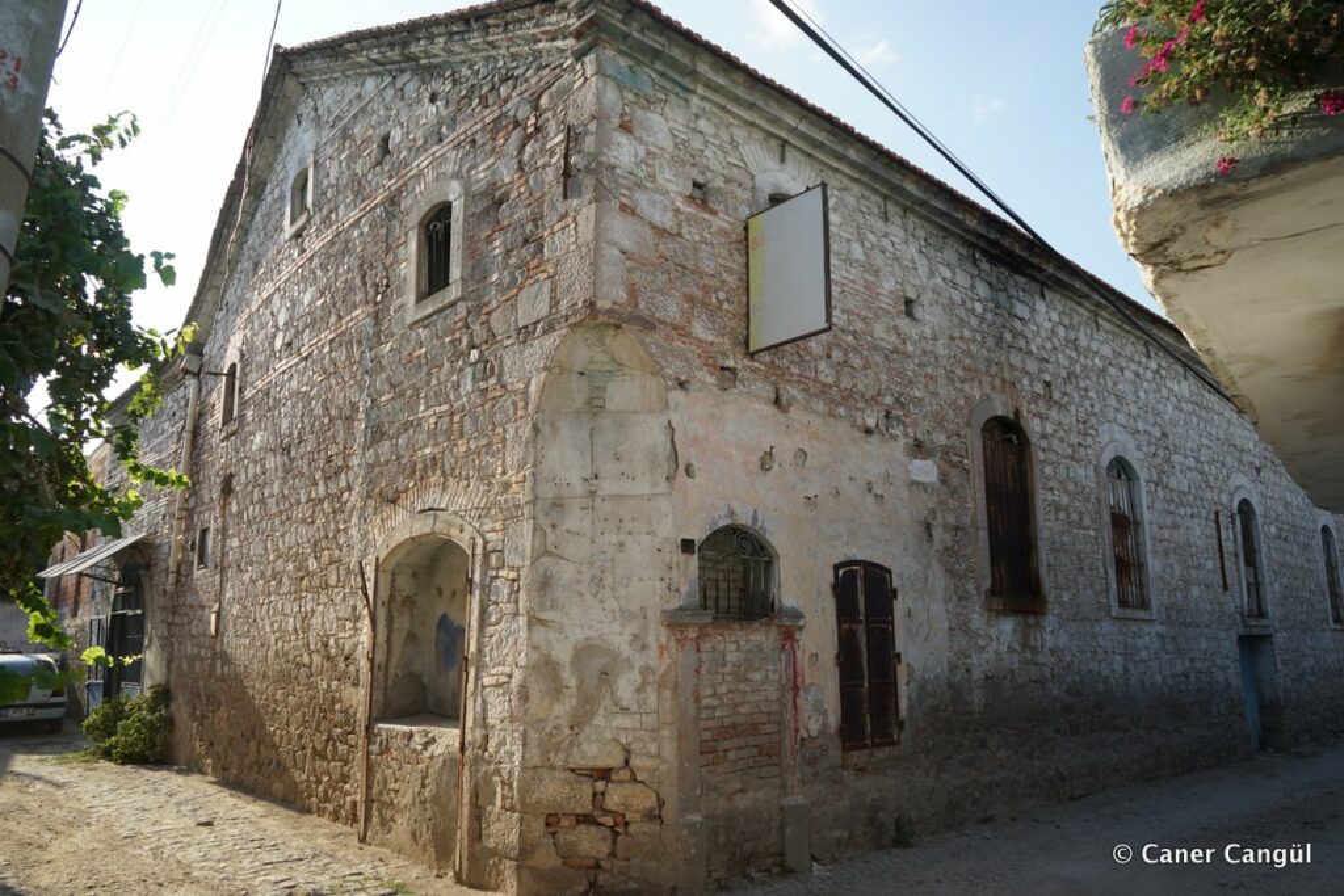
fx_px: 896
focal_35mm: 24
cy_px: 448
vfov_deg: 53.1
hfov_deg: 73.7
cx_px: 672
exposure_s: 1/125
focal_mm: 24
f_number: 7.1
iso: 100
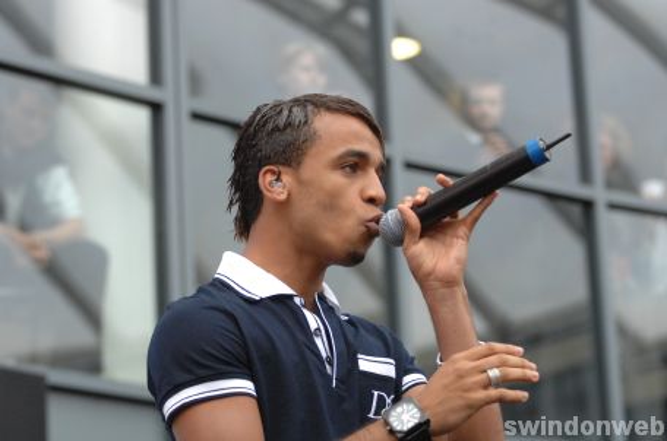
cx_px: 334
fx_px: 2496
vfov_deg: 10.1
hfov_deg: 15.2
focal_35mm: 135
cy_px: 220
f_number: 3.5
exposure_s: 1/640
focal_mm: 90
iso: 800
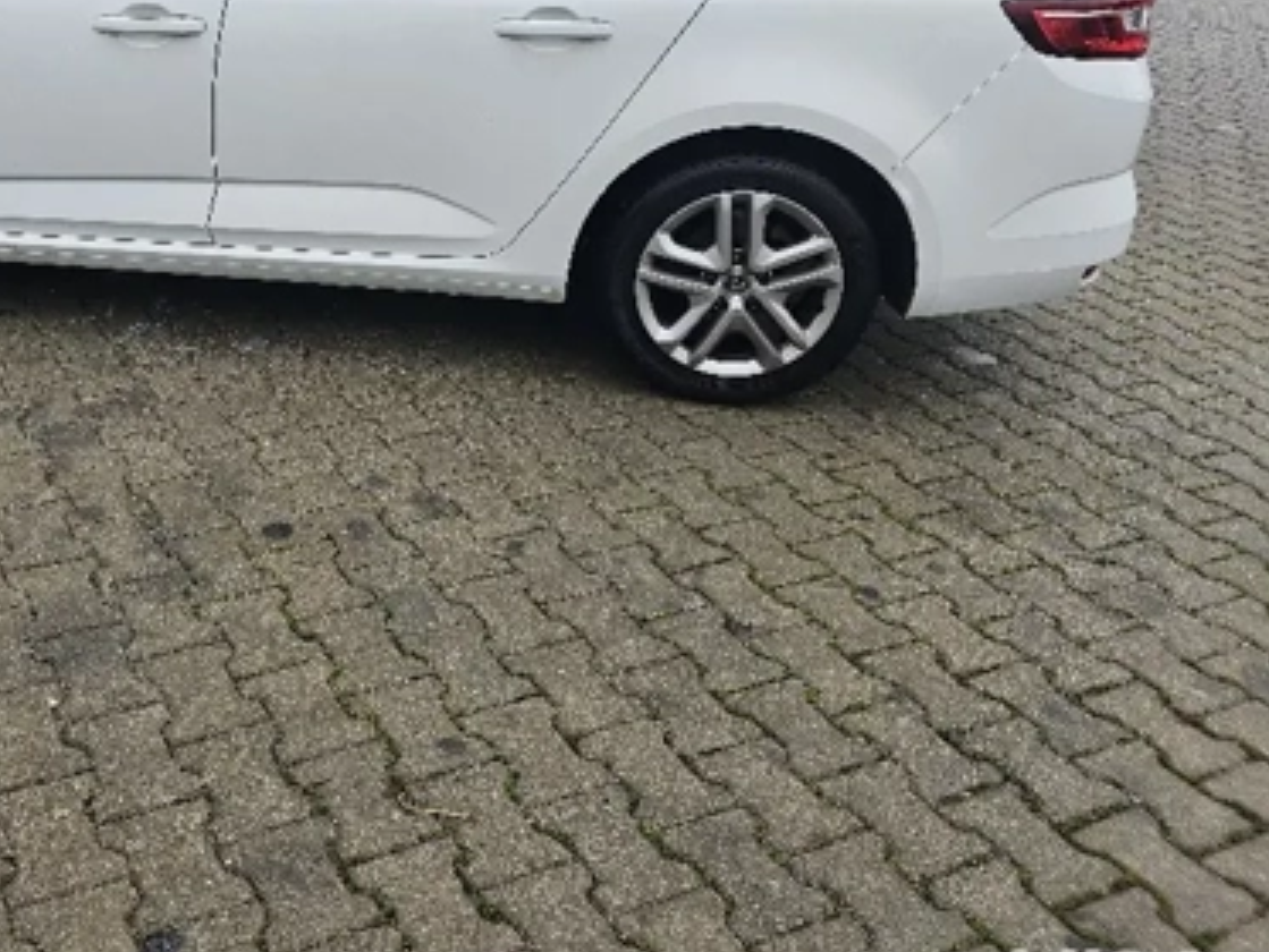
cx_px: 306
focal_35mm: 37
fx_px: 1357
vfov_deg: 38.0
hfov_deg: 48.1
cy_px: 272
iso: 32
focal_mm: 6.3
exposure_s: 1/192
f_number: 1.7
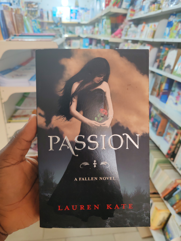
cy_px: 120
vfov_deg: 65.3
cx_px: 90
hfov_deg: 51.4
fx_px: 188
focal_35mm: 27
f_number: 1.9
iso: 400
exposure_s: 1/100
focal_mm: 6.12
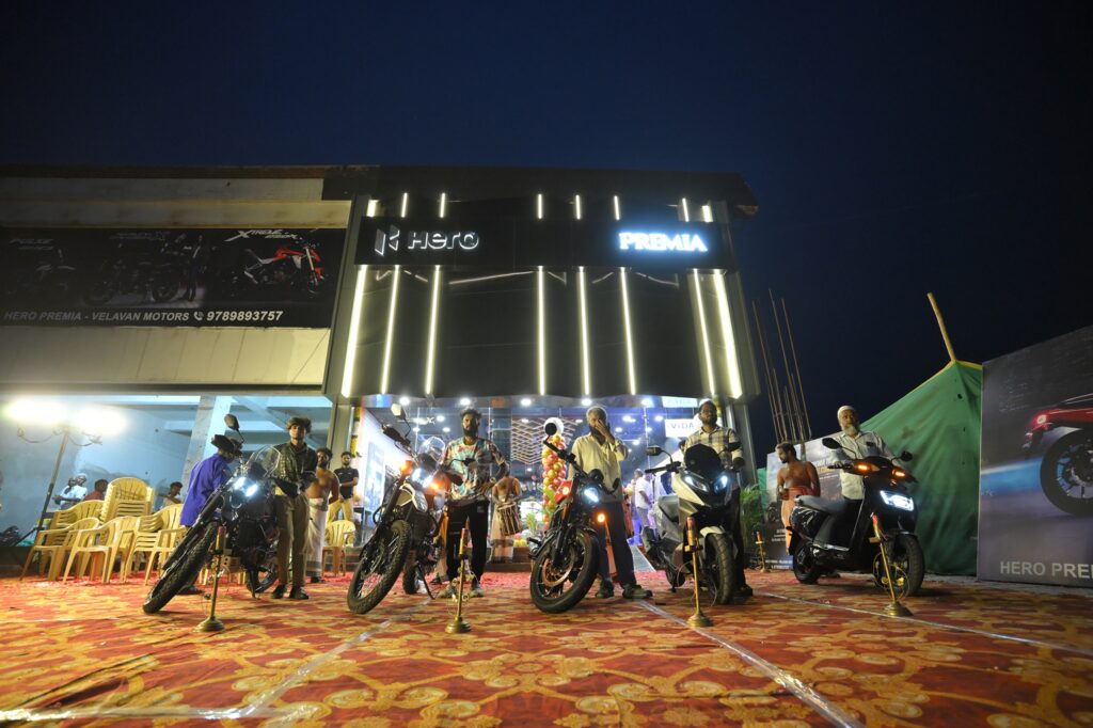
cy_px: 364
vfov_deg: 73.7
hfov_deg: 96.8
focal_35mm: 16
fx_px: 486
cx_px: 546
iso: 4000
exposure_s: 1/250
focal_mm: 16
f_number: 2.8
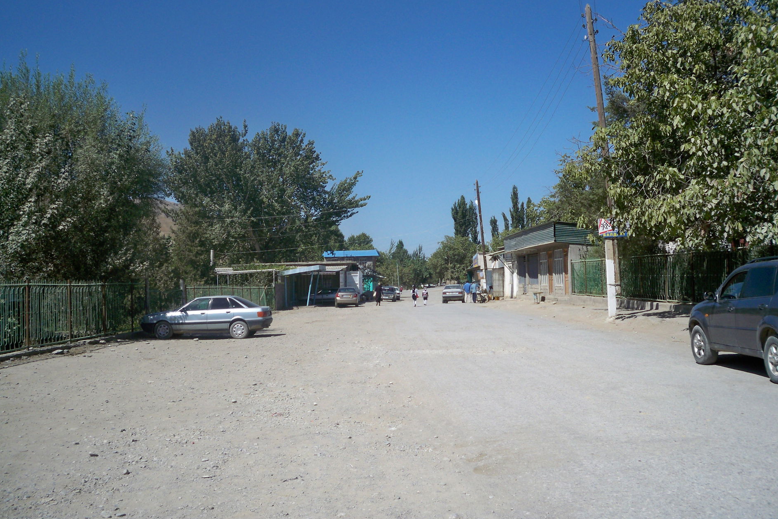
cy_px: 226
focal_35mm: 37
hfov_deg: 51.9
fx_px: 799
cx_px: 389
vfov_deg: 35.9
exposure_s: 1/800
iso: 64
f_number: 4.7
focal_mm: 6.3
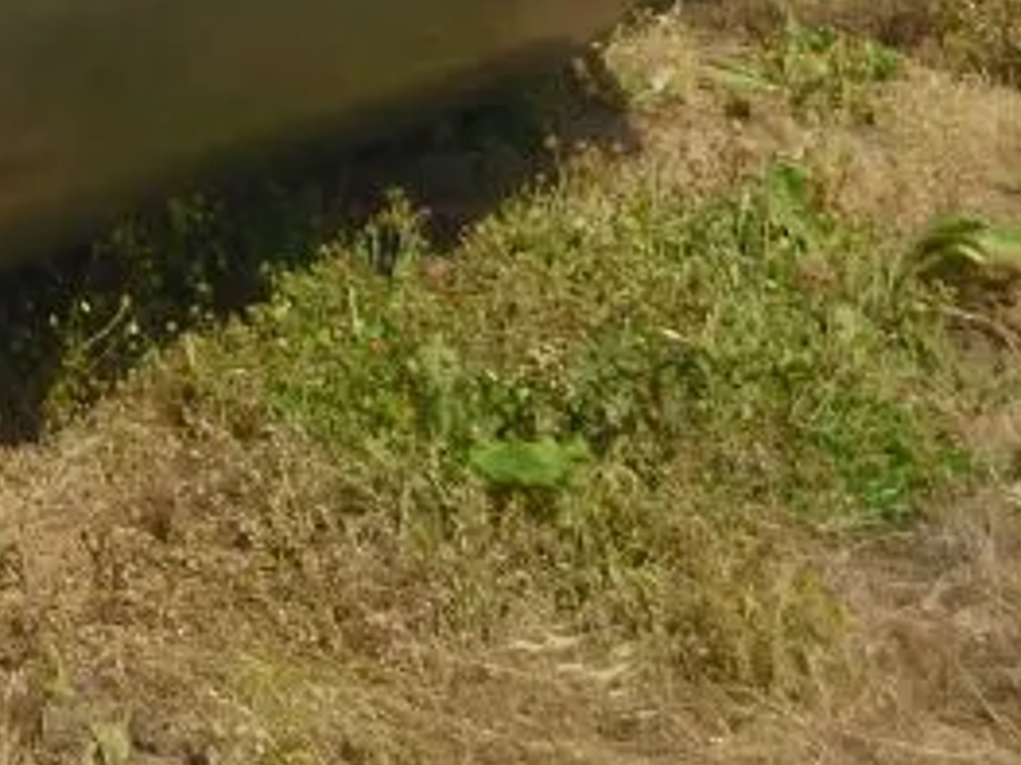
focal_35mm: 109
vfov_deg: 12.4
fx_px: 3213
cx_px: -252
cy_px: -625
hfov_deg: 17.1
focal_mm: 4.9
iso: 100
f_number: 3.3
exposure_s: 1/1000
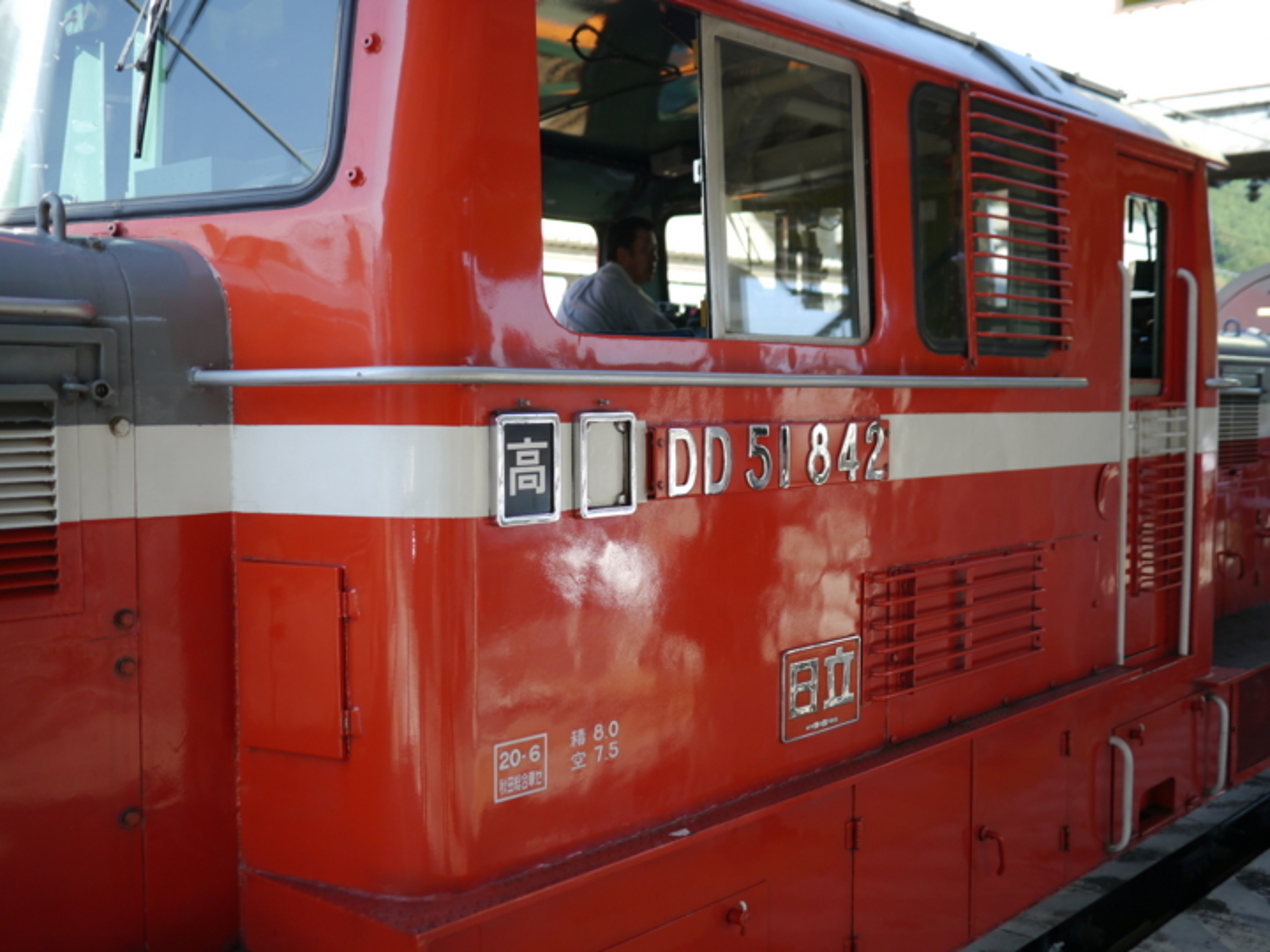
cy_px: 476
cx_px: 635
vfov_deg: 36.0
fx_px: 1468
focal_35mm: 40
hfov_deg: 46.8
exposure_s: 1/800
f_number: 1.8
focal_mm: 20
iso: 160
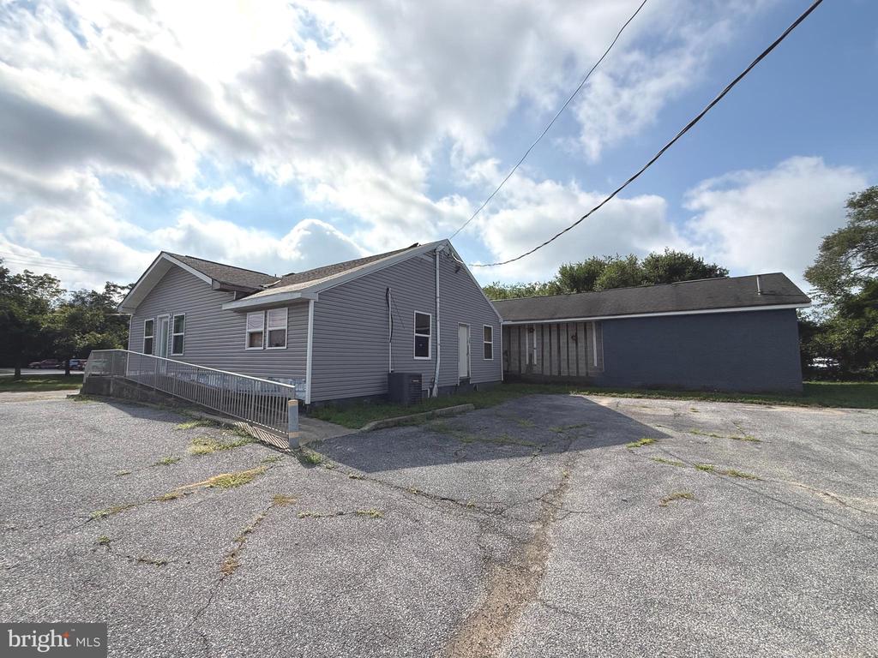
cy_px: 329
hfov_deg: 102.1
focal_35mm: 14
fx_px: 355
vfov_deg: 85.7
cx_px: 439
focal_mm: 2.22
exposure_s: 1/5155
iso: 64
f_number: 2.2
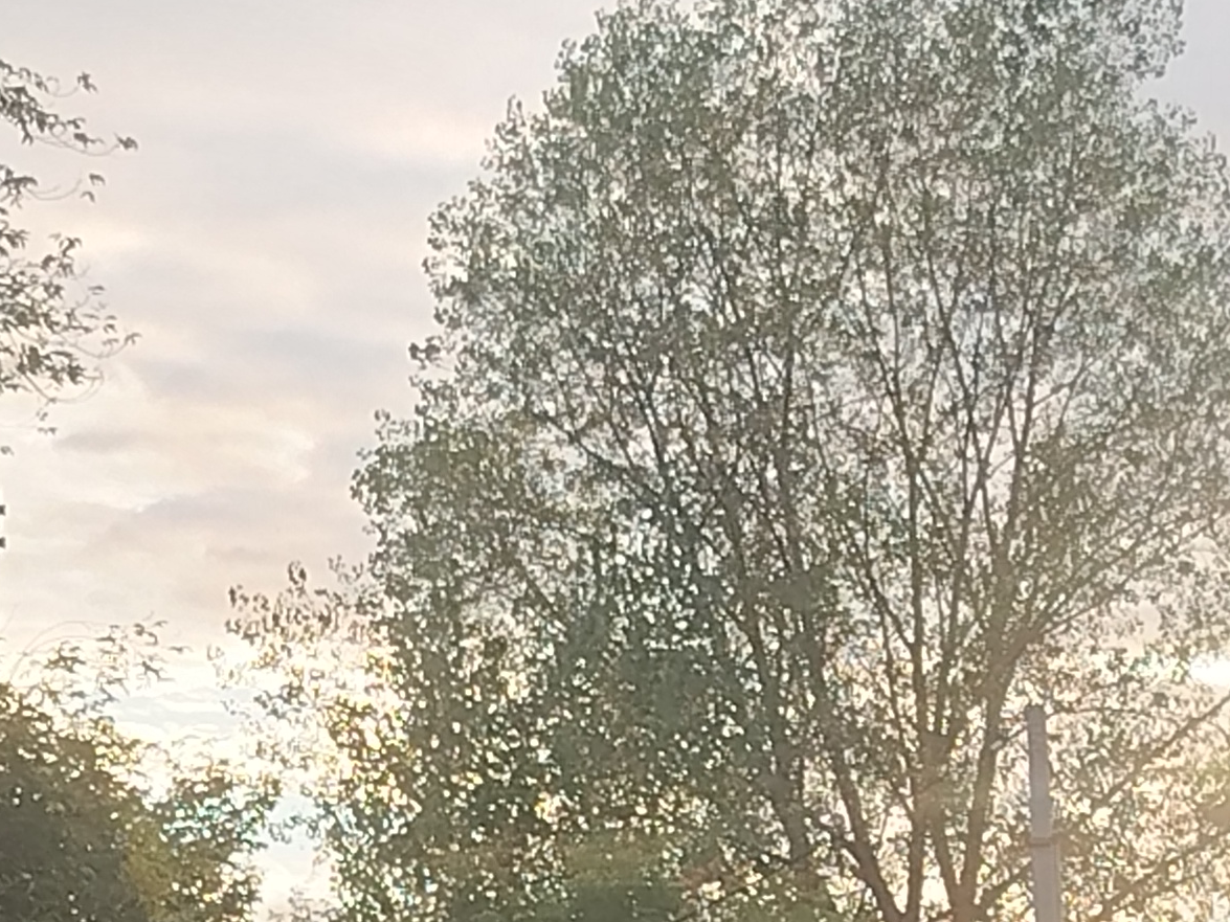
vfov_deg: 9.2
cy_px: 807
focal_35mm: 160
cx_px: 1261
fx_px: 5685
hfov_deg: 12.2
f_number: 1.75
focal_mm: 5.25
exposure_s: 1/199
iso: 100
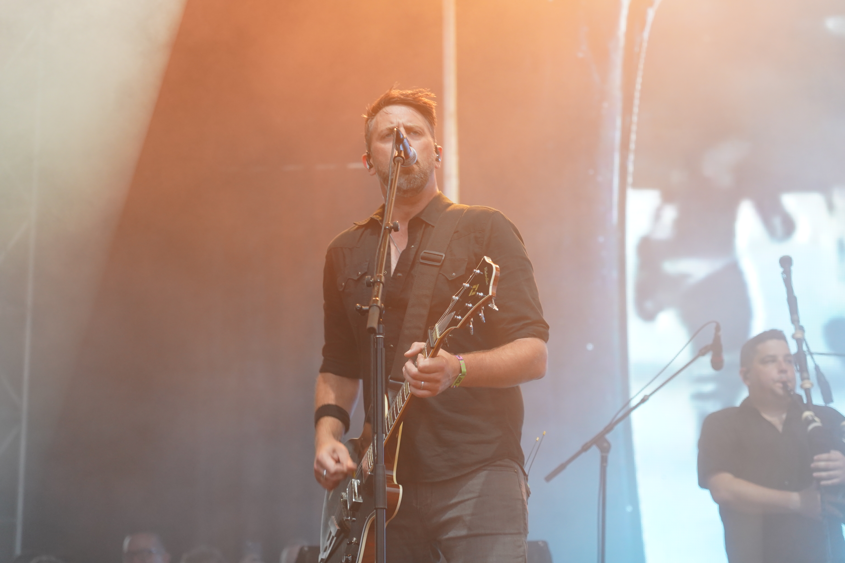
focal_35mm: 105
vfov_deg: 13.0
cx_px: 422
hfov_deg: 19.5
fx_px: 2464
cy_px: 282
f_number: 4
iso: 1600
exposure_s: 1/160
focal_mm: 105
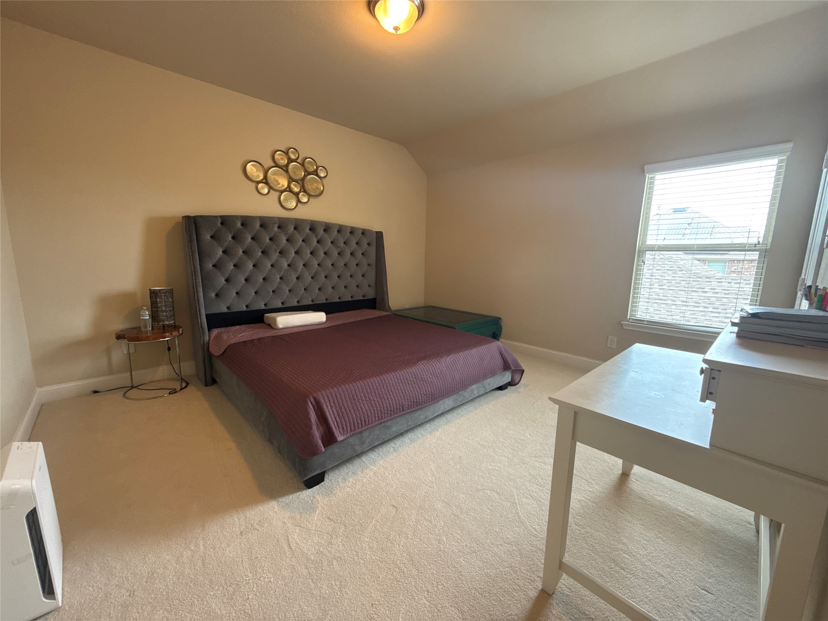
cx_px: 414
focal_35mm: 14
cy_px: 310
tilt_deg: -8.7
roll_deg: -0.9
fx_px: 335
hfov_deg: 102.1
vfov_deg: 85.7
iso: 250
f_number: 2.2
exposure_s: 1/60
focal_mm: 2.22
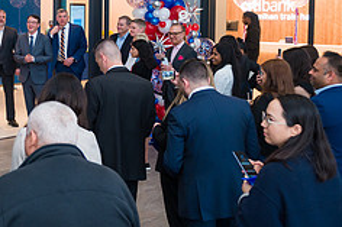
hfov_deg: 30.8
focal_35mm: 59
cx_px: -20
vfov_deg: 22.6
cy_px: 36
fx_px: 560
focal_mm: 24
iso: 800
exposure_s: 1/200
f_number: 4
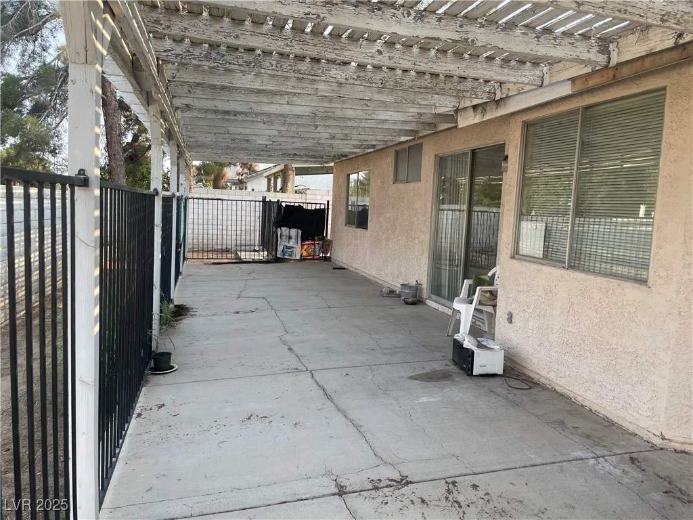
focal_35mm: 26
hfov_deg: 67.3
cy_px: 260
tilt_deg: -3.9
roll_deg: -3.2
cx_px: 346
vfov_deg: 53.1
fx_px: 521
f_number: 1.6
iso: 32
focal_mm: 4.2
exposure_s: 1/572
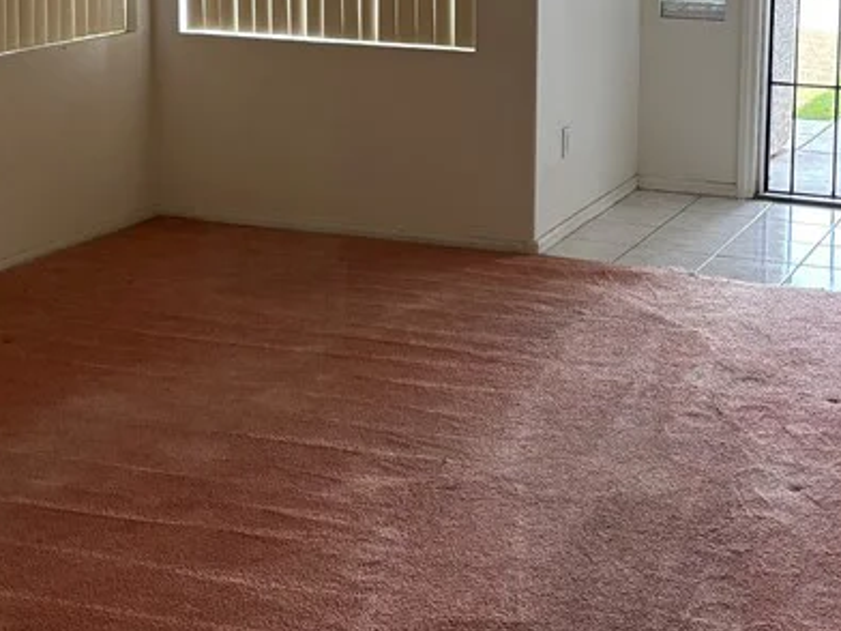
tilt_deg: -8.4
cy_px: 86
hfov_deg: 28.4
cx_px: 564
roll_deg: -0.9
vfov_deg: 21.2
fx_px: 1652
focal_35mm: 68
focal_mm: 5.96
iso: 125
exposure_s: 1/116
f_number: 1.6
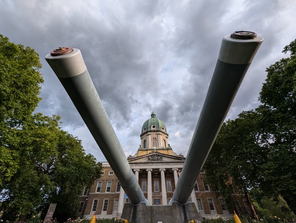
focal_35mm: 13
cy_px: 112
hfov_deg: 106.1
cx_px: 148
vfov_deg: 90.1
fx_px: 111
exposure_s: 1/794
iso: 46
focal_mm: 1.95
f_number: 2.2
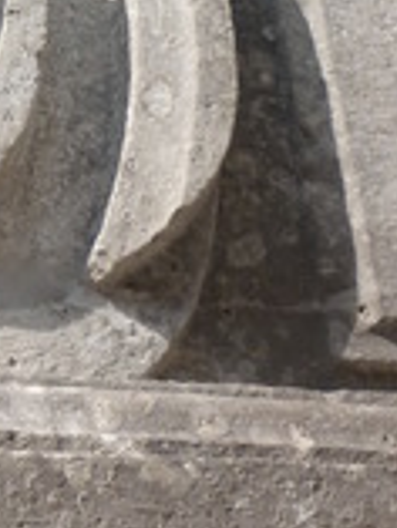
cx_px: -93
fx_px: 1603
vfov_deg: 18.0
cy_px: -57
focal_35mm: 105
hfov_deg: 13.7
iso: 80
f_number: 8
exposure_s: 1/160
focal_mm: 5.5
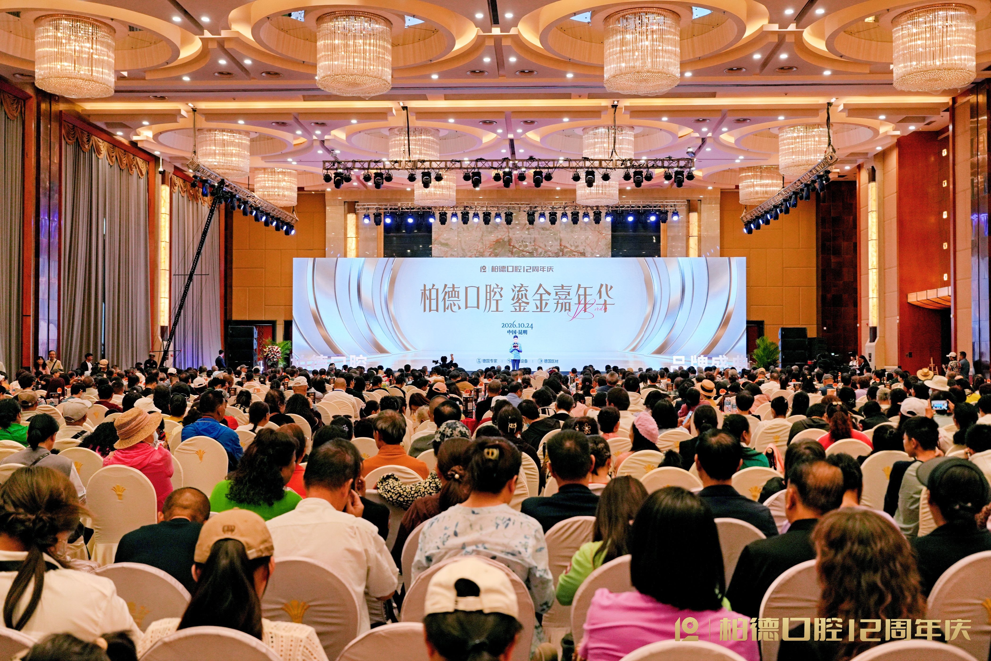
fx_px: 963
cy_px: 330
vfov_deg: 37.9
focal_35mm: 35
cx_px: 496
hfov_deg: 54.4
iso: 1250
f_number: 4.5
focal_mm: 35
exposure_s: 1/200
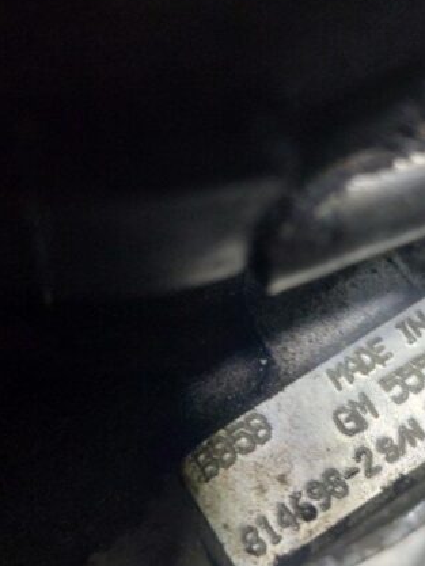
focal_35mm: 48
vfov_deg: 39.5
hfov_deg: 29.8
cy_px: 327
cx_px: 316
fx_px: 785
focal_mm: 5.23
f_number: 1.8
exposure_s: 1/50
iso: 160
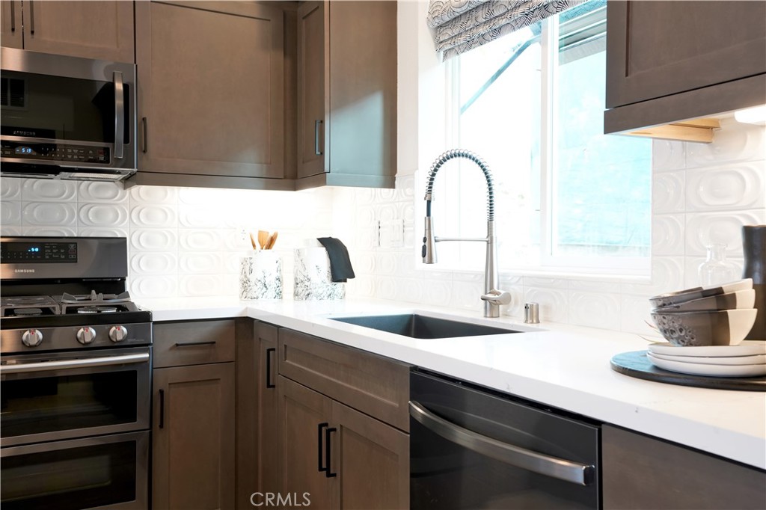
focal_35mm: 35
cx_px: 383
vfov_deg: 37.8
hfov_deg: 54.4
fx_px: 744
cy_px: 255
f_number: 7.1
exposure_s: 1/13
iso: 400
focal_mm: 35
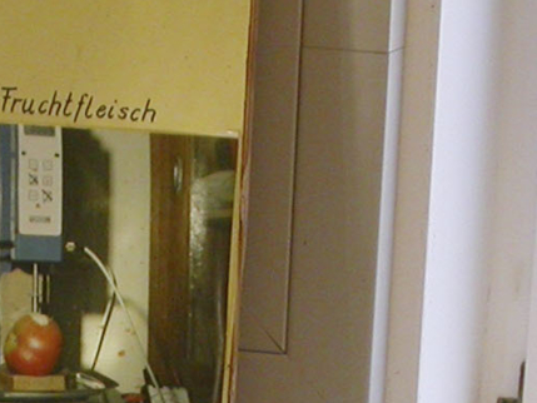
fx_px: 2638
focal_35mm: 170
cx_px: 131
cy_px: 612
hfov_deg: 11.6
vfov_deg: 8.5
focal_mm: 7.85
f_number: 3.7
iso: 100
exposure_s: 1/69.4
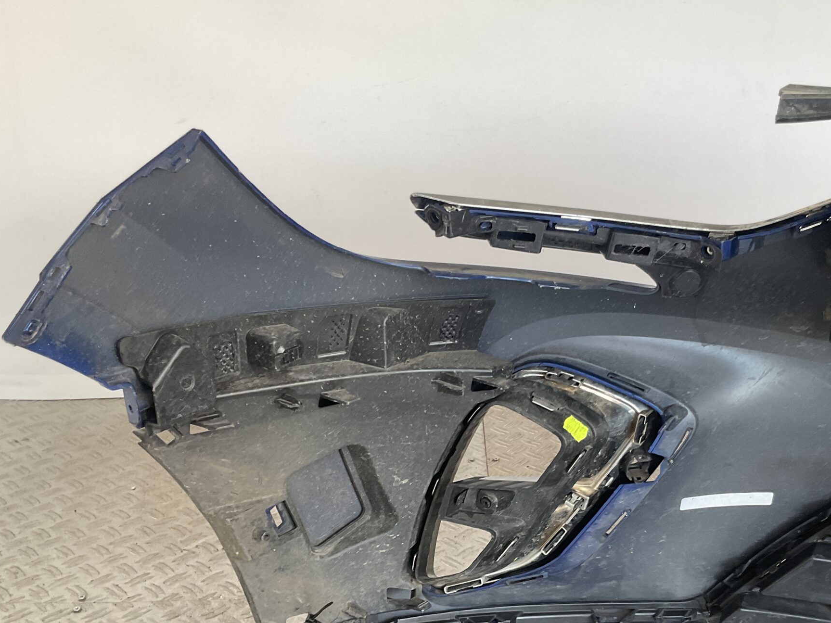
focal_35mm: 43
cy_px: 435
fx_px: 1032
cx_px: 517
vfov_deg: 33.2
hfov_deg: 43.5
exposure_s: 1/120
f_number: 1.8
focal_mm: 3
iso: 50
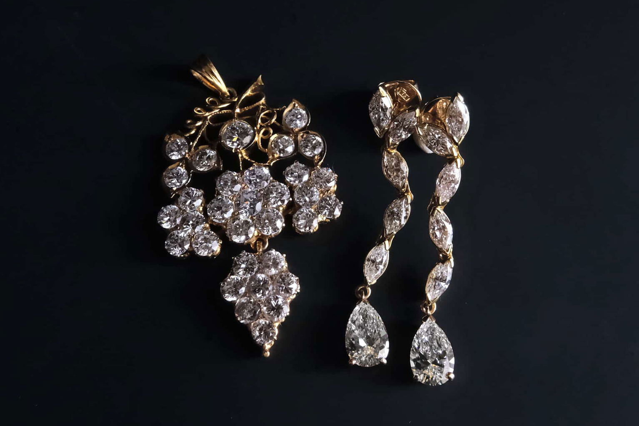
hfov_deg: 73.7
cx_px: 327
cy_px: 213
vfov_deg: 53.1
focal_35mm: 24
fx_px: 426
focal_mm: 15
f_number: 10
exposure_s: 1/30
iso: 1600
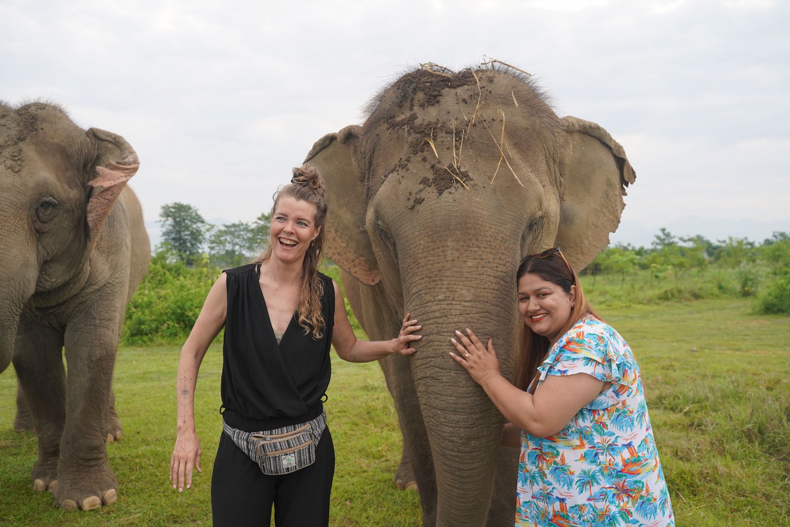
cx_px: 395
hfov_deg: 57.2
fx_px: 724
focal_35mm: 33
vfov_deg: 40.0
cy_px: 264
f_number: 4.5
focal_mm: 33
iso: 100
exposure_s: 1/320
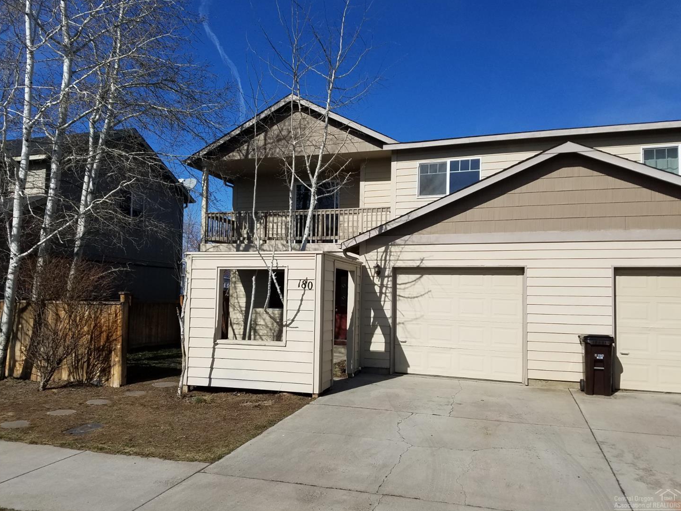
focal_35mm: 27
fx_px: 531
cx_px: 332
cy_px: 253
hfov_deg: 65.3
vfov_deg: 51.4
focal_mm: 4.2
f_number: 1.7
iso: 50
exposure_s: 1/5712
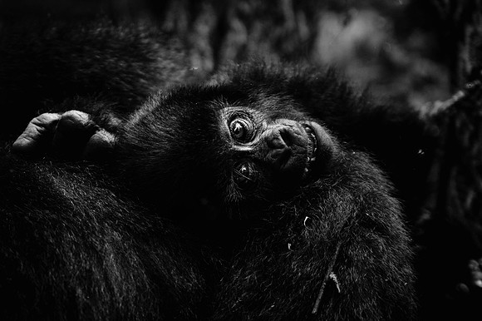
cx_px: 153
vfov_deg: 9.0
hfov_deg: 13.5
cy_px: 233
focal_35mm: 152
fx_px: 2037
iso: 2500
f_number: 2.8
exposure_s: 1/250
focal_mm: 105
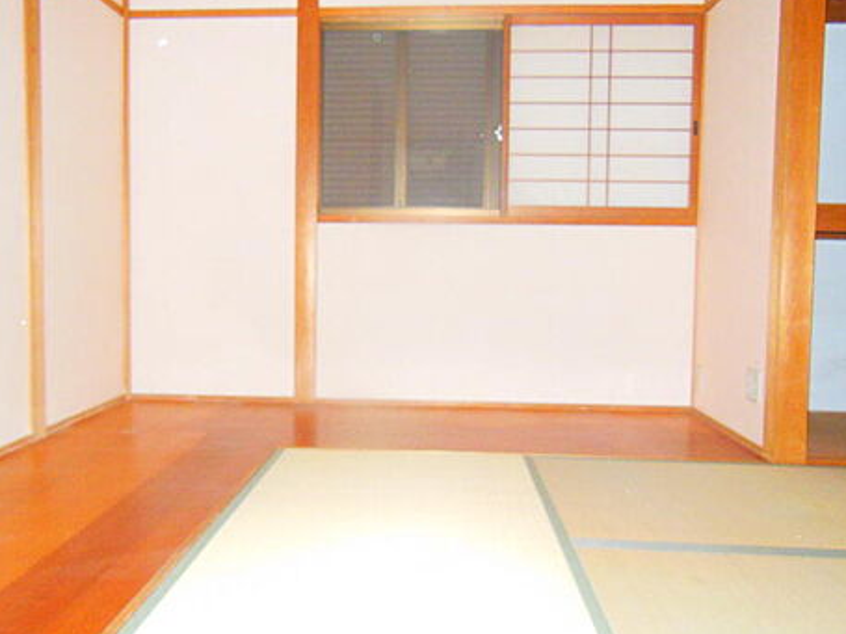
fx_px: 806
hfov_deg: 55.2
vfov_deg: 42.9
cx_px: 377
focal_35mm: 33
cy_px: 301
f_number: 3.5
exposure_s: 1/25
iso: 1000
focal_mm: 4.5
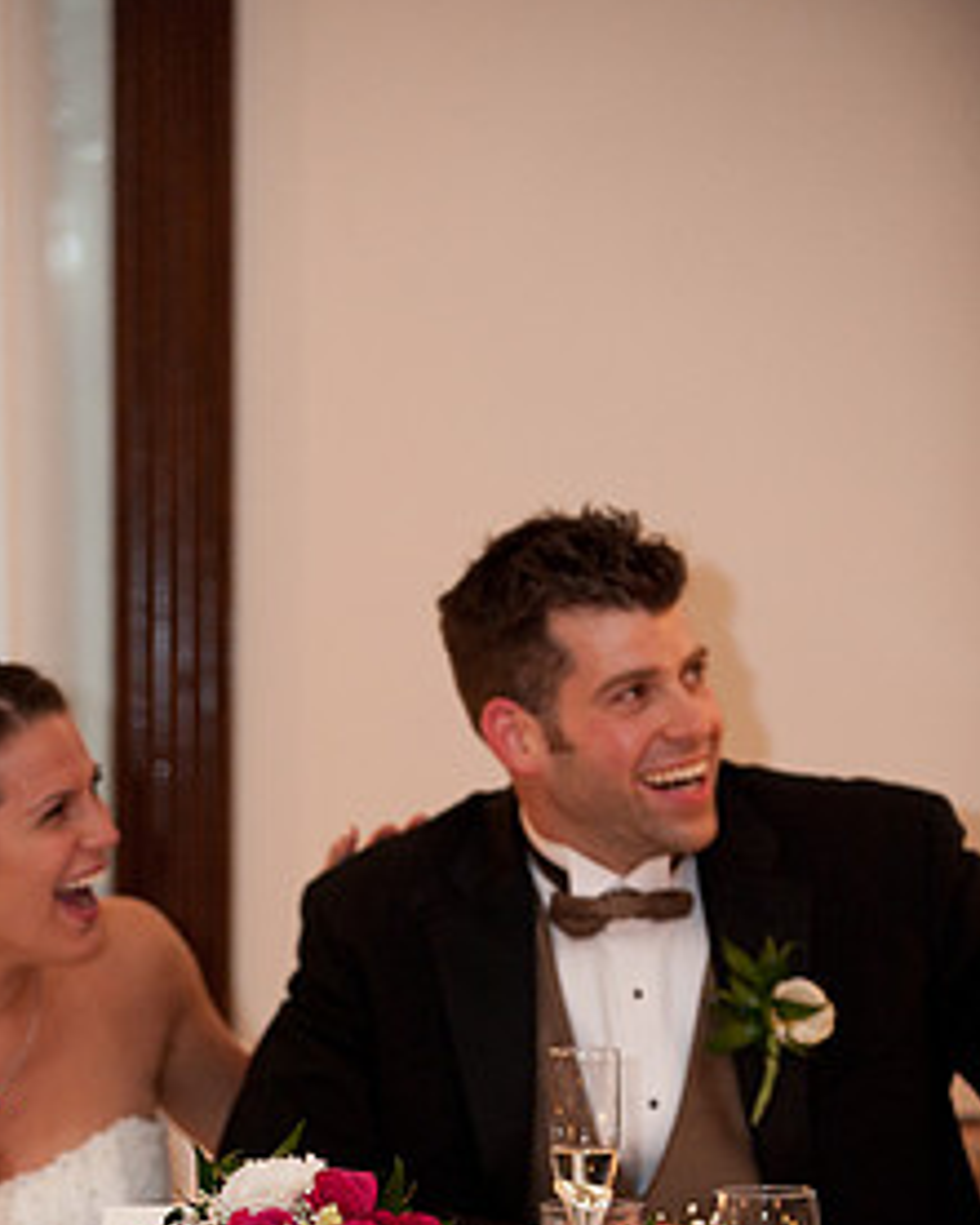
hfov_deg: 9.2
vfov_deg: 11.4
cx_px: 335
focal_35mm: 168
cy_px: 941
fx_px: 6088
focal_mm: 110
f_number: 2.8
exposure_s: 1/60
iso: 2000
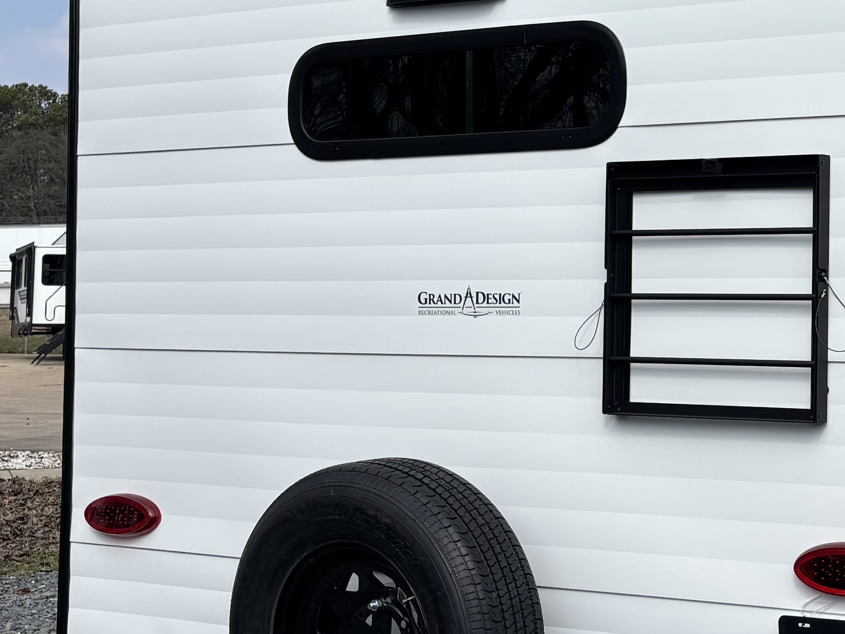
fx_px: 1782
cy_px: 214
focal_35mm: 73
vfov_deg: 20.1
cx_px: 905
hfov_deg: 25.0
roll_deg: -0.1
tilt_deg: +1.9
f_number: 1.6
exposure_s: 1/4630
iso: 50
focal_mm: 5.96
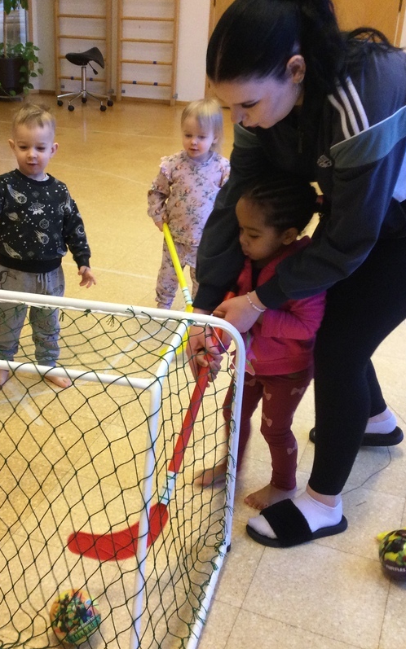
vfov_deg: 45.3
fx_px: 779
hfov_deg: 28.8
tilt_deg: -24.0
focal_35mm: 44
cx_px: 110
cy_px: 324
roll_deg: -1.4
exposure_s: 1/33
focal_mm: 3.3
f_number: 2.4
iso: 100
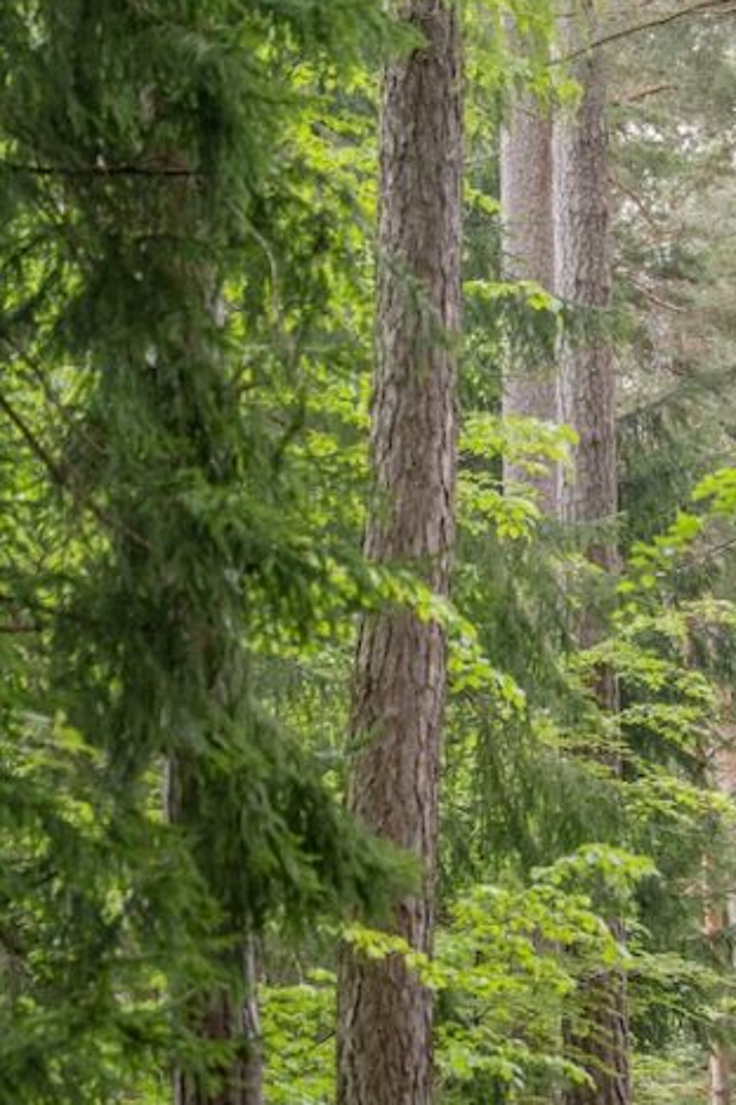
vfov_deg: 12.4
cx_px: 795
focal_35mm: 166
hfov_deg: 8.2
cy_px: 602
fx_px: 5090
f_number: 2.8
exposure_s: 1/80
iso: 400
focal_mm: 70
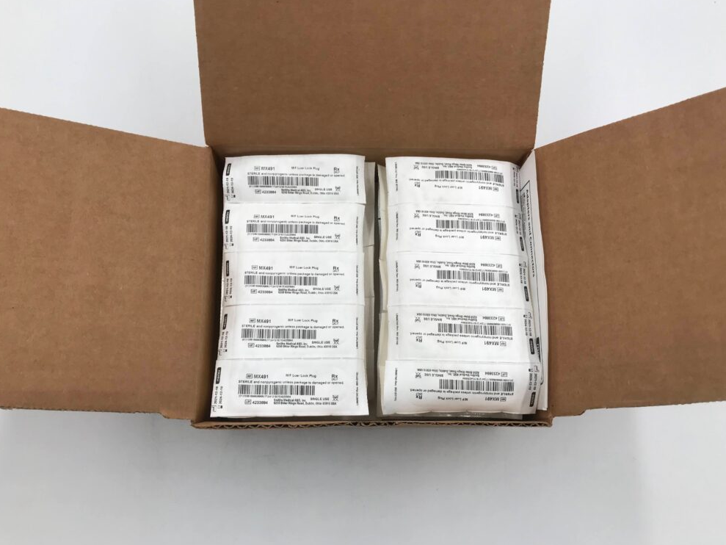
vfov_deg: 48.2
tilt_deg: -76.5
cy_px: 266
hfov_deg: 61.7
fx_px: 608
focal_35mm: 29
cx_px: 369
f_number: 1.8
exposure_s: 1/120
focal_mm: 3.99
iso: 25
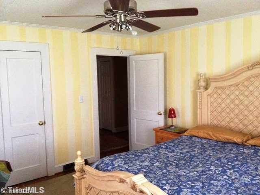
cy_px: 98
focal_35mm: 35
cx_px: 130
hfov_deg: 52.6
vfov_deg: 40.7
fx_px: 263
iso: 640
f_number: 2.4
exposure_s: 1/15
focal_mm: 4.28
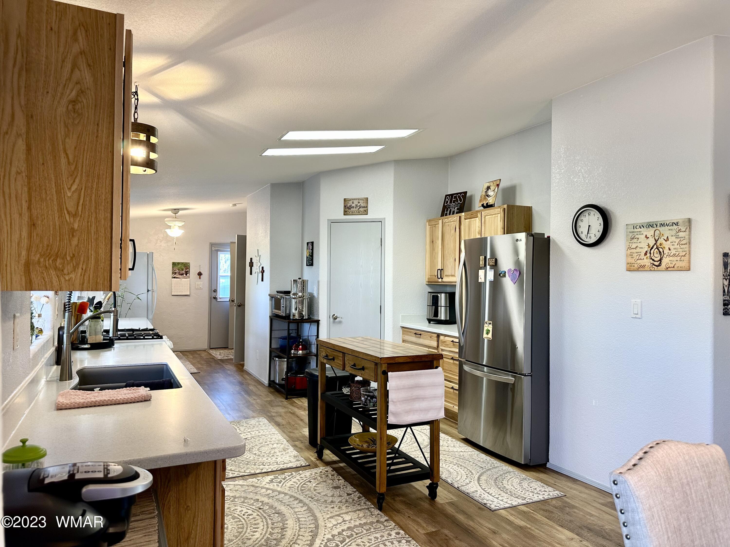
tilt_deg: +0.0
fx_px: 506
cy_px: 274
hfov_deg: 71.6
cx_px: 365
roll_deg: -0.8
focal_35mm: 24
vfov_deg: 56.8
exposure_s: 1/60
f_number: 1.78
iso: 160
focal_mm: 6.86
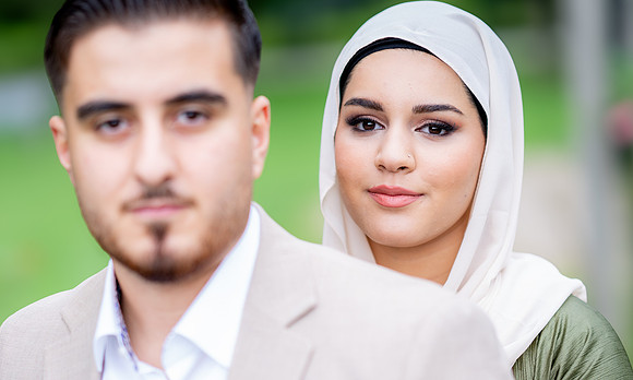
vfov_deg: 11.5
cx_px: 267
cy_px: 244
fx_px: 1882
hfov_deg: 19.1
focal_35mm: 110
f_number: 1.4
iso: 100
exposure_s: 1/1600
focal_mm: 85
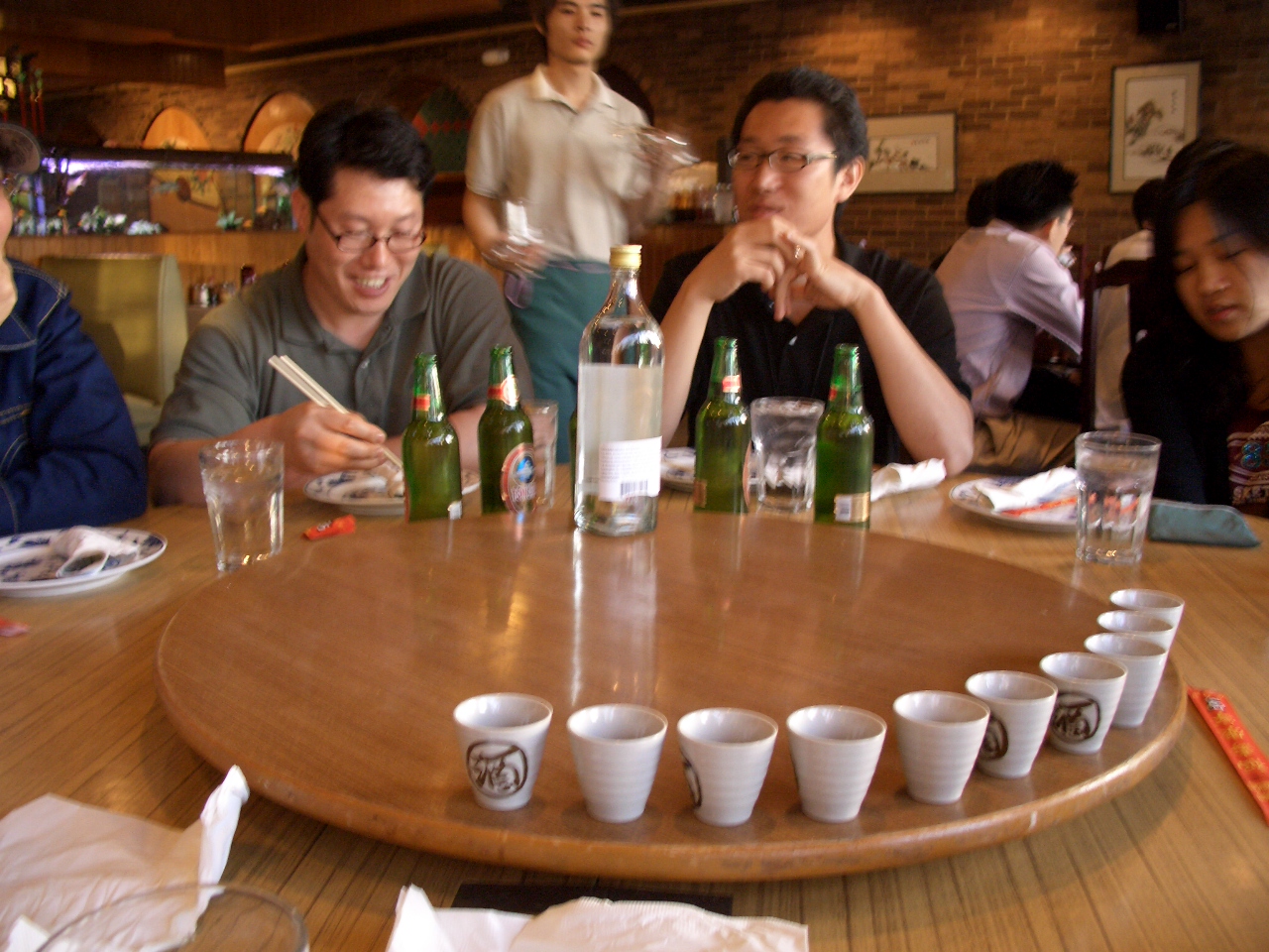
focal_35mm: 33
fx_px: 1210
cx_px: 634
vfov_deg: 42.9
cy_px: 476
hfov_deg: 55.4
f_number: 2.8
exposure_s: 1/13
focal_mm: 7.1
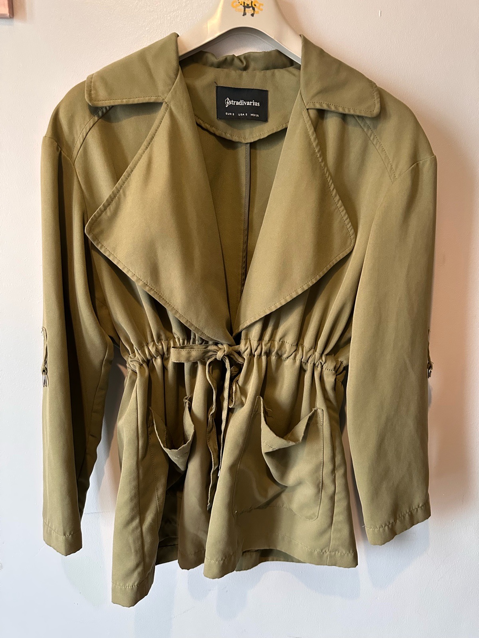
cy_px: 319
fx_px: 443
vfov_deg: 71.6
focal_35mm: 24
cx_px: 240
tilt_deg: -14.0
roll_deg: -1.3
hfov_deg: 56.8
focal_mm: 6.86
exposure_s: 1/60
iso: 500
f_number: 1.78
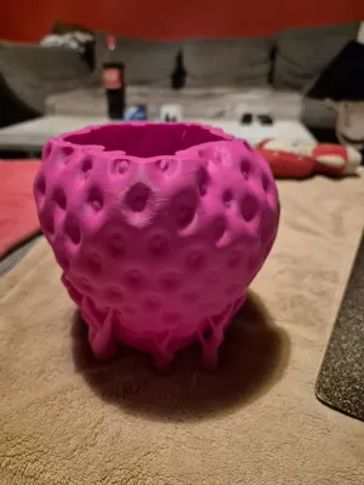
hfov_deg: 58.9
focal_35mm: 23
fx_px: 322
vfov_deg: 73.9
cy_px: 242
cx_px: 182
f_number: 1.8
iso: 2000
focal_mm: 5.4
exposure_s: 1/100
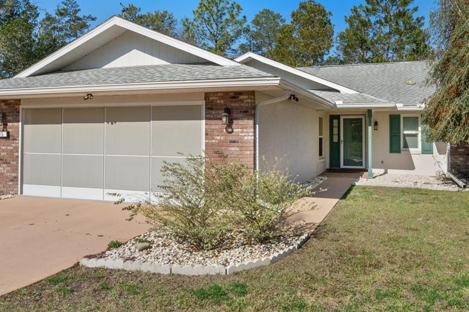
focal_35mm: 30
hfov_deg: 62.0
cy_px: 131
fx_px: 389
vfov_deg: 43.6
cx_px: 257
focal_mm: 11
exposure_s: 1/2000
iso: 500
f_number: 8
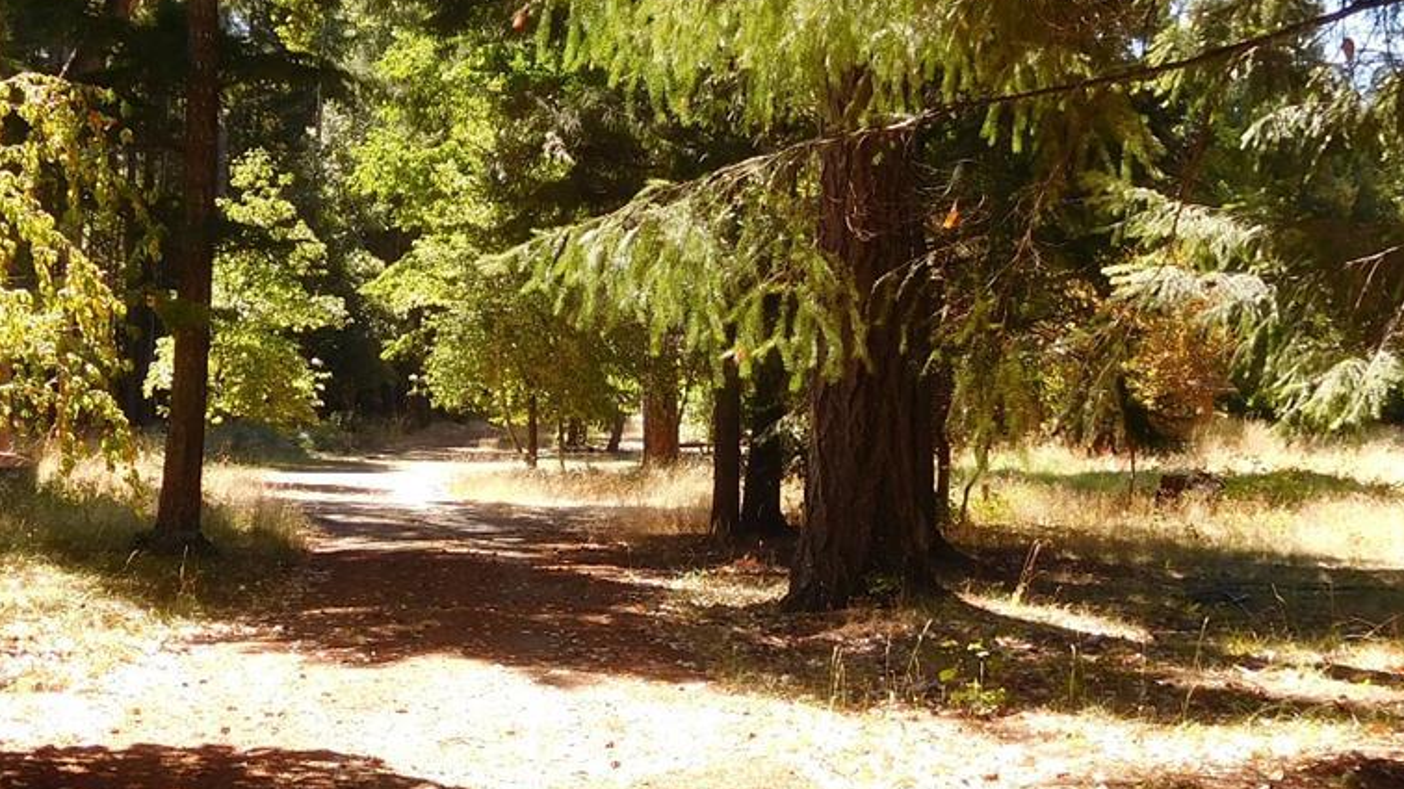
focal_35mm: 54
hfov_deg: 38.4
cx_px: 615
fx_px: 2010
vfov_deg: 22.1
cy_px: 570
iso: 125
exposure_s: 1/200
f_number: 3.4
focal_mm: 4.5
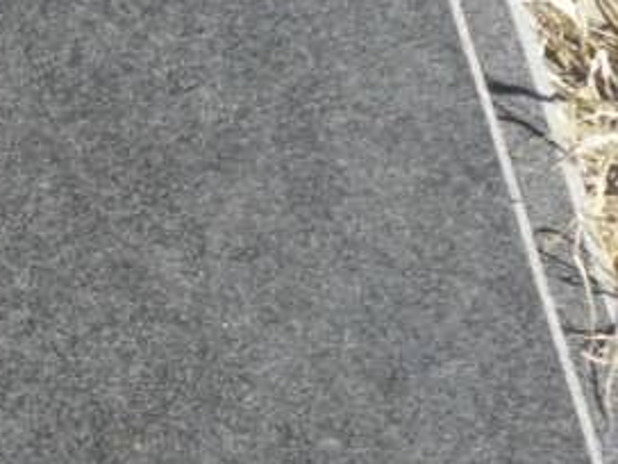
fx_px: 2125
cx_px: -343
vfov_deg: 12.5
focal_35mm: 119
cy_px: 237
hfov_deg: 15.2
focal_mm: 4.9
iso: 80
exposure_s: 1/635
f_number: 3.5
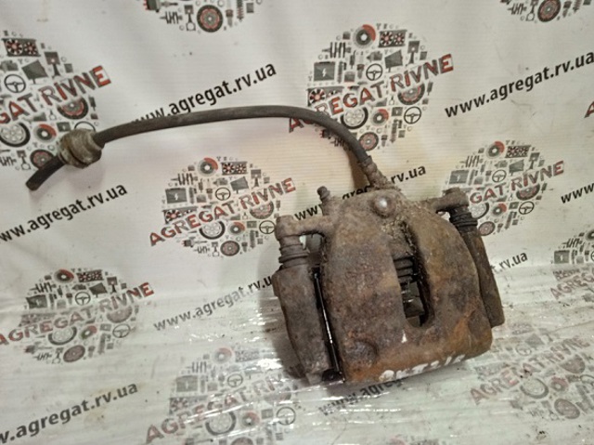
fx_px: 480
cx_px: 297
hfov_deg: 63.5
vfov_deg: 49.7
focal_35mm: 28
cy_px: 222
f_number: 2.2
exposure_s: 1/25
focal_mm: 3.43
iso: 469
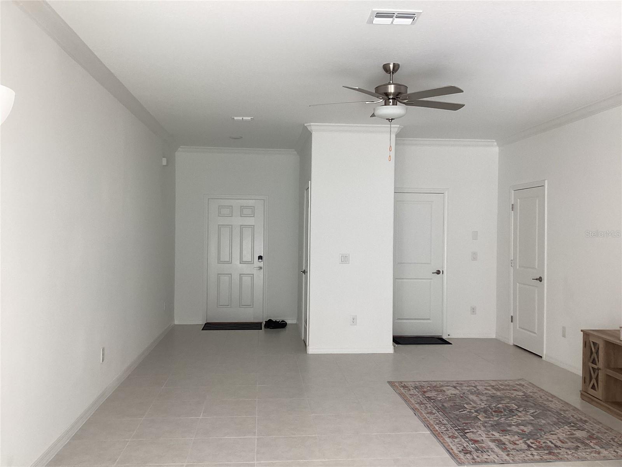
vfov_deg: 45.4
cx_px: 311
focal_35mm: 31
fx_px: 557
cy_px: 234
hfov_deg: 58.4
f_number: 2.4
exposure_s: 1/60
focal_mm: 3.3
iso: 100
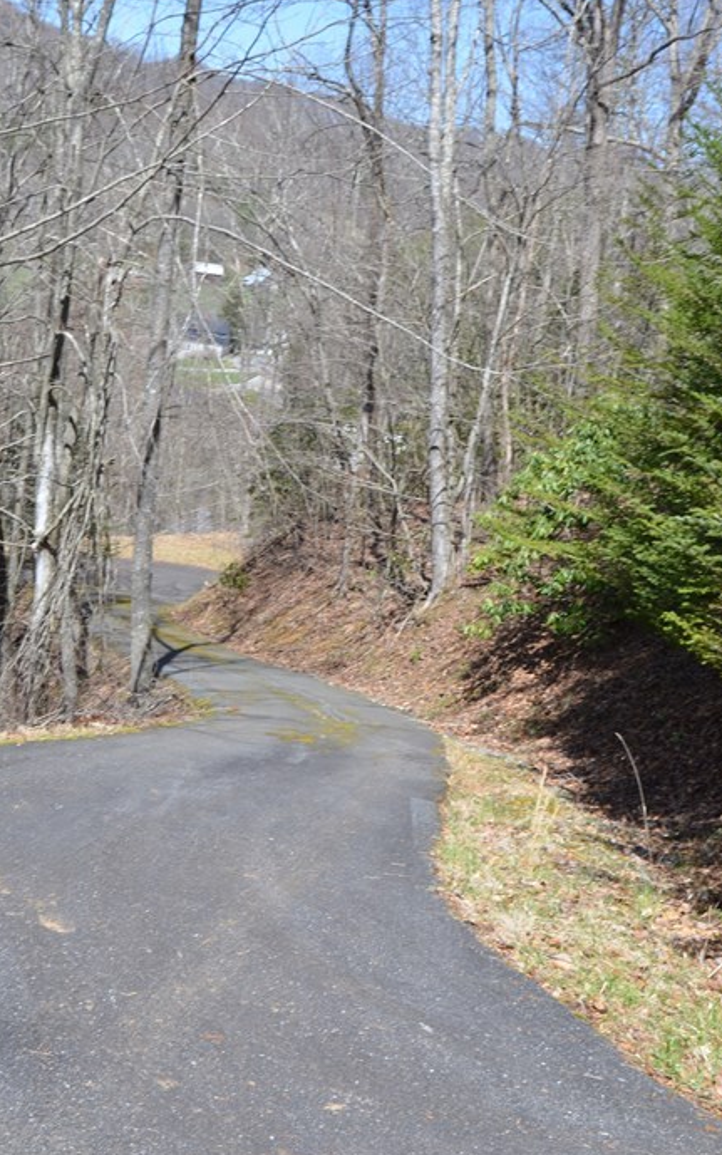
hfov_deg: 28.1
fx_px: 1441
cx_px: 319
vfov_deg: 43.6
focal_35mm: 46
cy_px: 559
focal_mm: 19
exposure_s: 1/160
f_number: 7.1
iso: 100
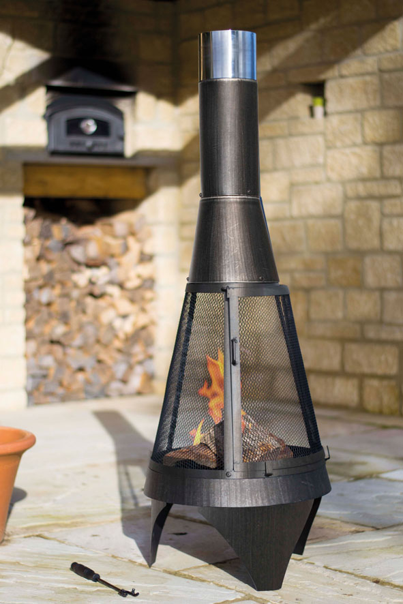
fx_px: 1259
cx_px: 202
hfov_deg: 18.2
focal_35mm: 75
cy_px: 302
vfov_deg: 27.0
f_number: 1.8
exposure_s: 1/2500
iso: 100
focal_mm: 50
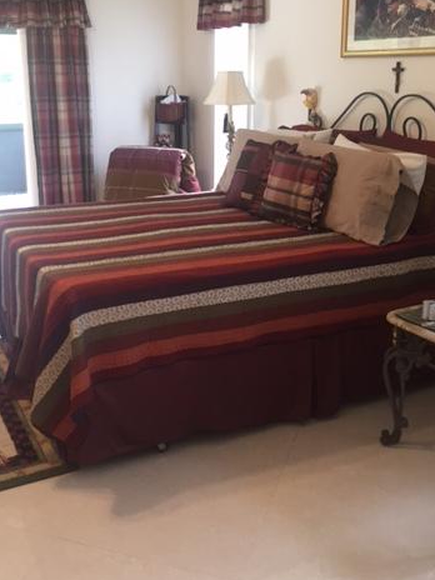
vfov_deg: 46.4
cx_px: 198
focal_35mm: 40
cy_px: 215
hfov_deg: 35.9
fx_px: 670
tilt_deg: -11.7
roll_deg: +0.2
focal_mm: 4.15
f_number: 2.2
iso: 100
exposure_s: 1/30
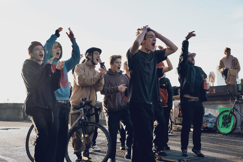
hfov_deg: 36.9
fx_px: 364
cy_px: 82
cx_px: 122
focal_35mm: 54
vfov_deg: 25.1
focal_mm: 35
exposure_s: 1/800
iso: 800
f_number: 5.6
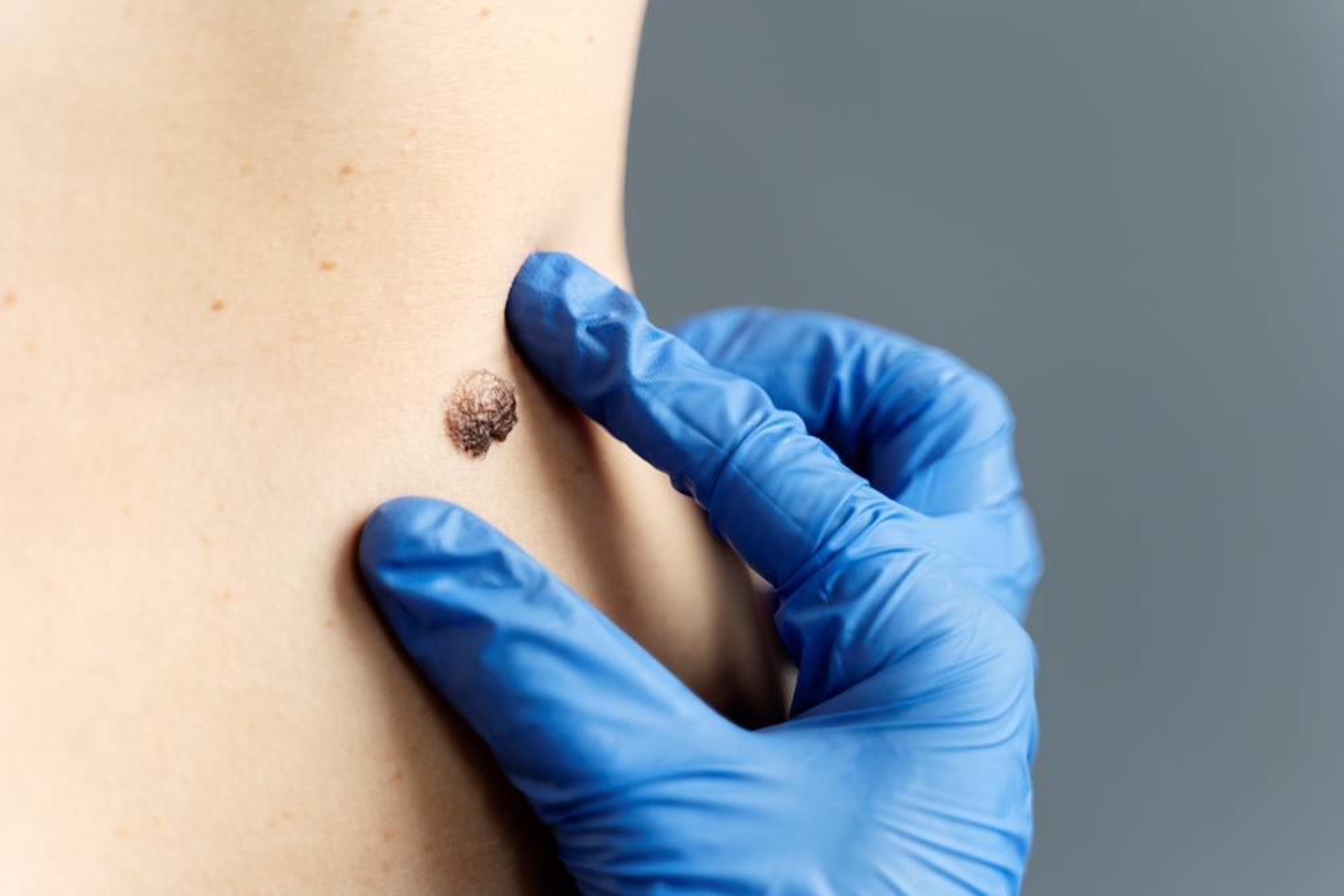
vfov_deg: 19.2
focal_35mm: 71
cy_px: 448
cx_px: 672
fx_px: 2651
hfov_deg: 28.4
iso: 500
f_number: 2.8
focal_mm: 71
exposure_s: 1/250
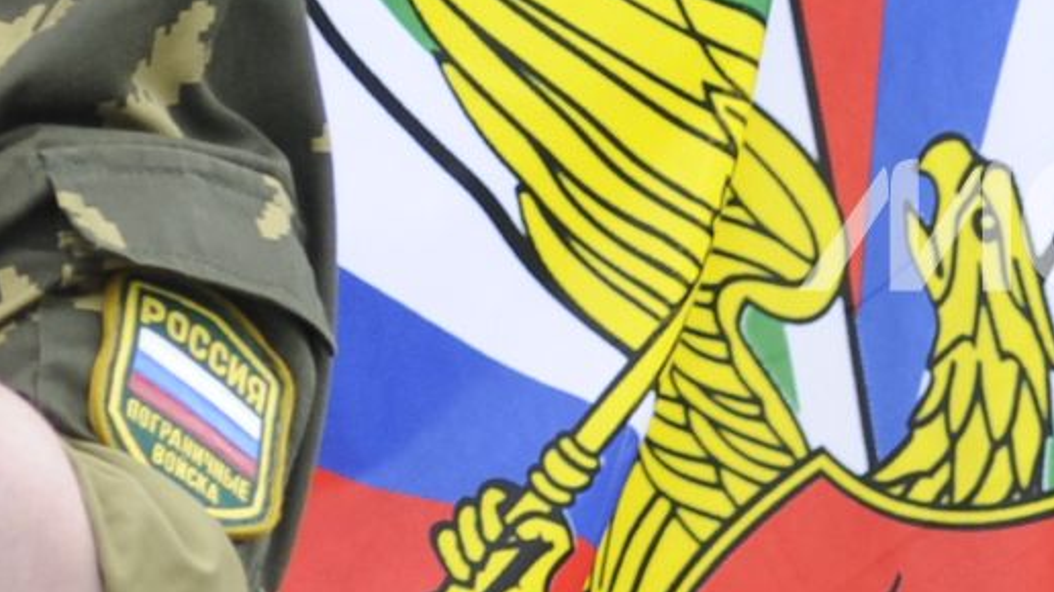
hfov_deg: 2.6
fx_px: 22996
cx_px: 435
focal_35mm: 823
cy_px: -8
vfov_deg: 1.5
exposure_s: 1/320
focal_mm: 125
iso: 400
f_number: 4
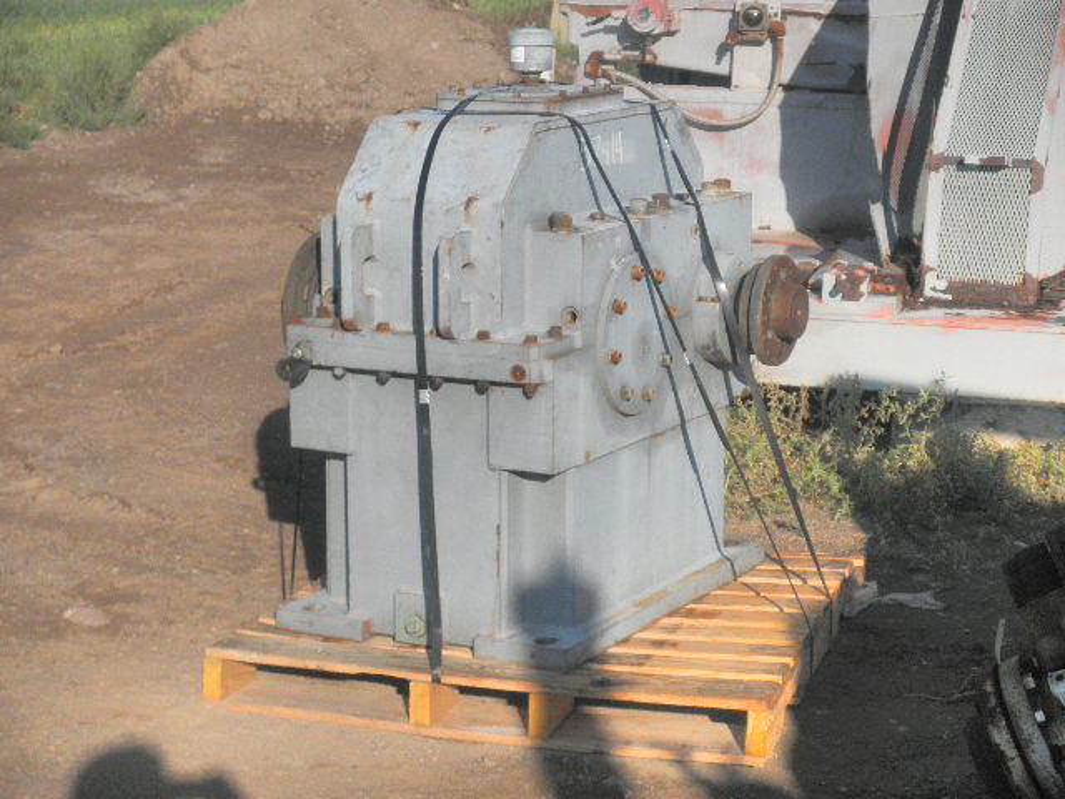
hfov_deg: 21.3
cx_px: 532
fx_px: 2830
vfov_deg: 16.1
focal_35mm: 92
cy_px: 400
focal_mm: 16.3
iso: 100
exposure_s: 1/125
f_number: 11.9
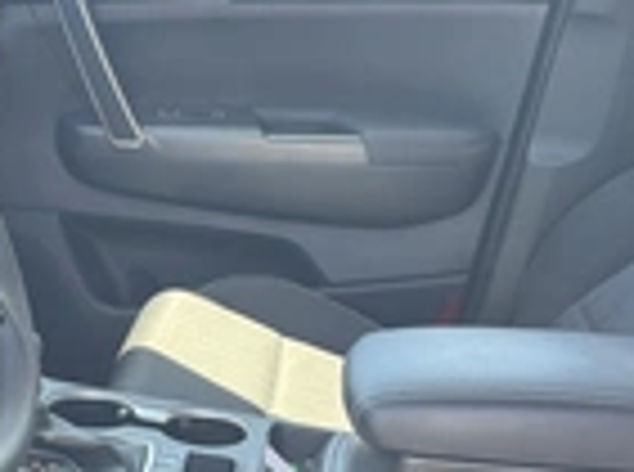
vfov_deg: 19.4
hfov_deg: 26.3
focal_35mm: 74
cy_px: 427
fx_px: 1352
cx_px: 238
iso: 64
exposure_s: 1/122
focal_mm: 5.1
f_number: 1.6
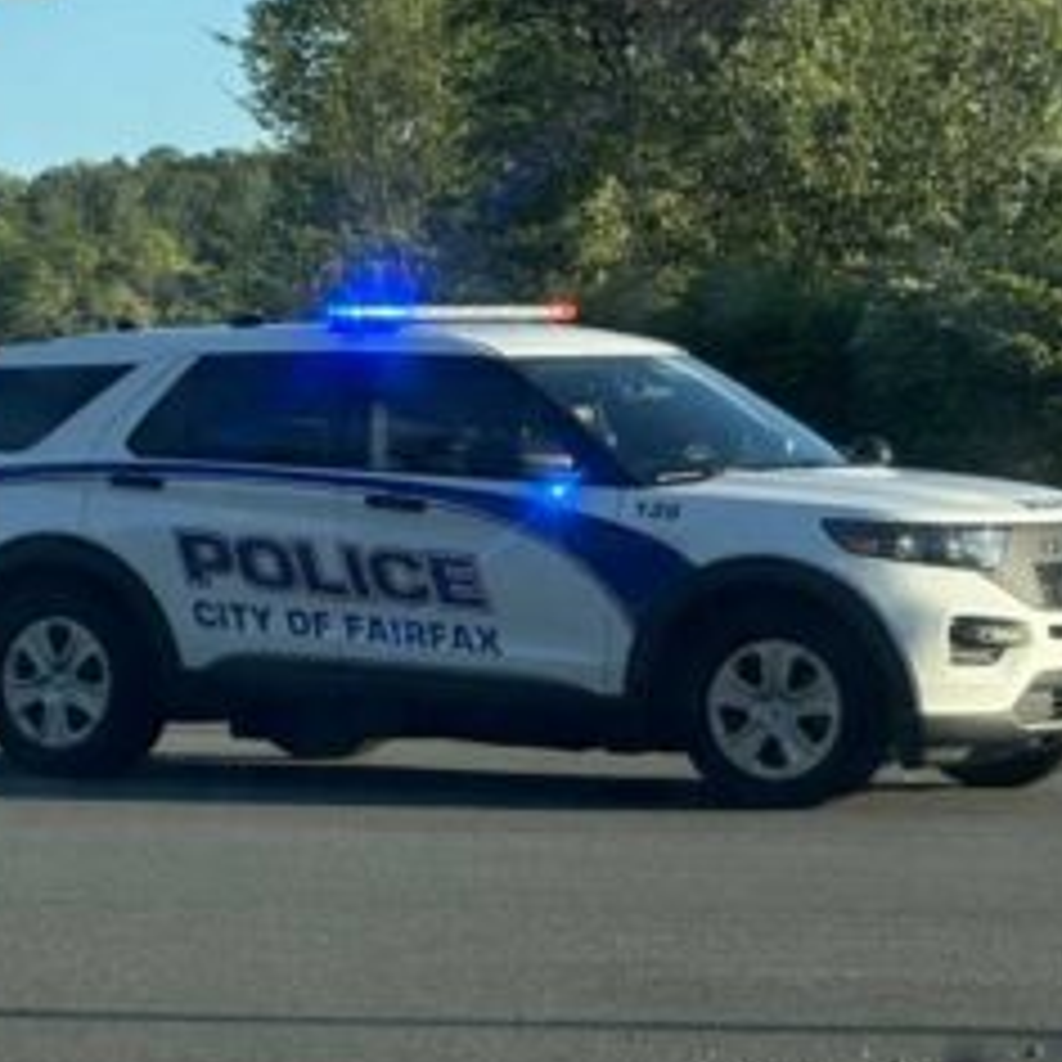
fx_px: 6005
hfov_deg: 10.1
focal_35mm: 173
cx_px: 634
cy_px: 126
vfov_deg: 10.1
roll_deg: -1.9
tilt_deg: +5.7
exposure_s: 1/296
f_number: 2.8
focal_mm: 9
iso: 32
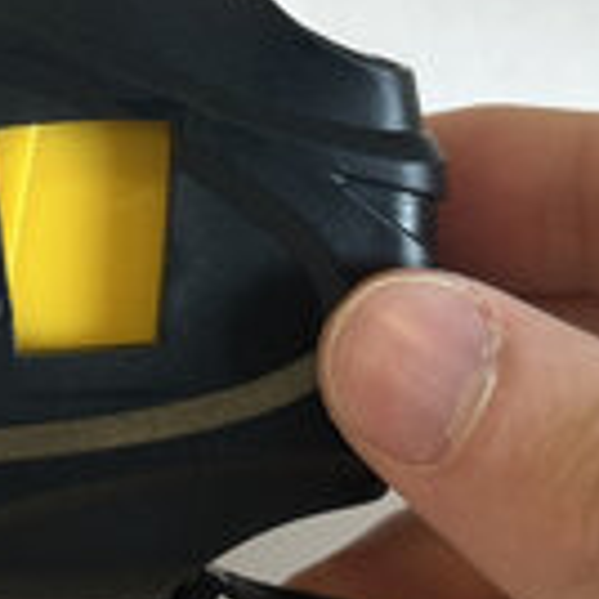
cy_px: 148
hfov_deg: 9.3
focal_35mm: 187
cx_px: -27
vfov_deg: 9.3
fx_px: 3661
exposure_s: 1/120
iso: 100
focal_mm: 6.86
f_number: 1.78
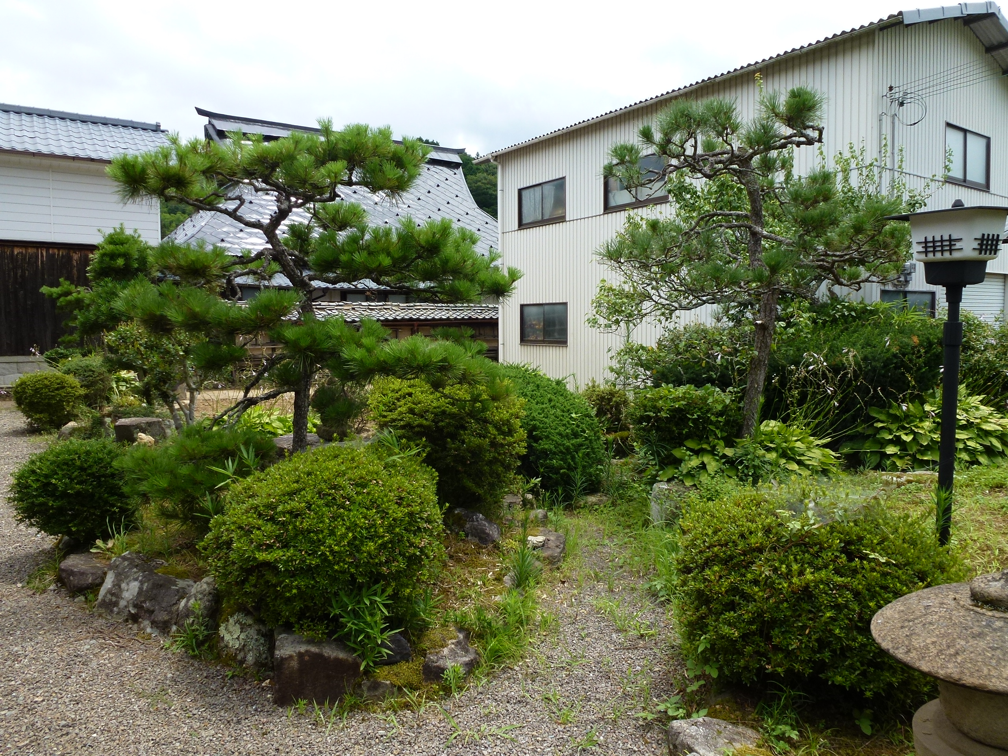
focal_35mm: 24
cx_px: 504
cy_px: 378
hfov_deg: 71.6
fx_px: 699
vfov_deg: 56.8
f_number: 4
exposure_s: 1/400
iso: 100
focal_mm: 4.3
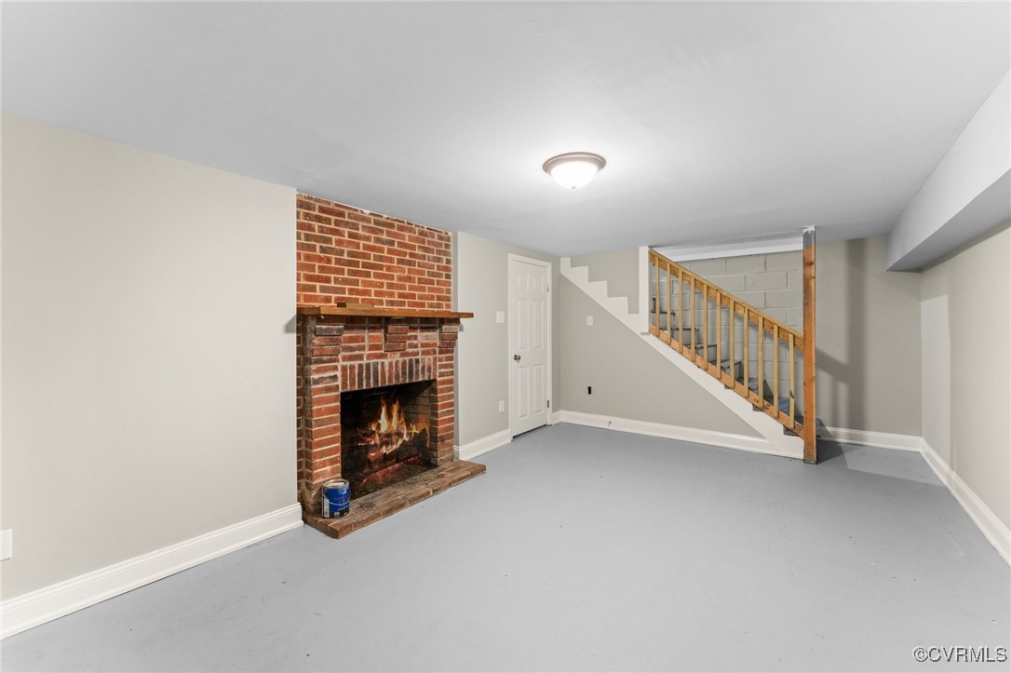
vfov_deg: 81.2
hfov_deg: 104.3
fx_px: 393
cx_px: 506
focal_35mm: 14
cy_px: 336
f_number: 7.1
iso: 1000
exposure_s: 1/3
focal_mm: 14
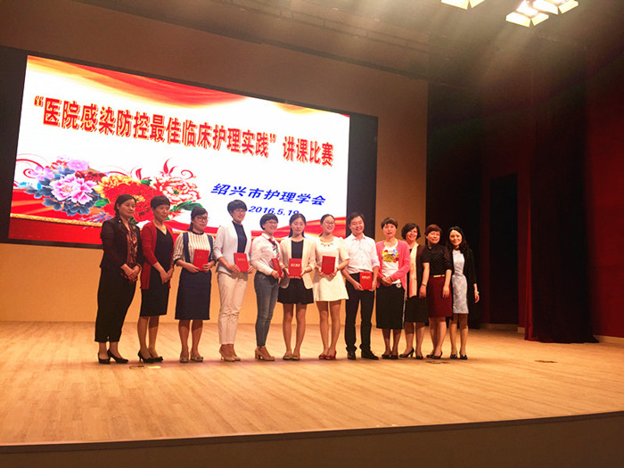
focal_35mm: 29
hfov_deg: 61.7
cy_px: 234
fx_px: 523
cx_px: 312
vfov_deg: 48.2
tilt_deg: +7.7
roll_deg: -3.4
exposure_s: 1/100
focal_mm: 4.15
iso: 40
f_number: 2.2
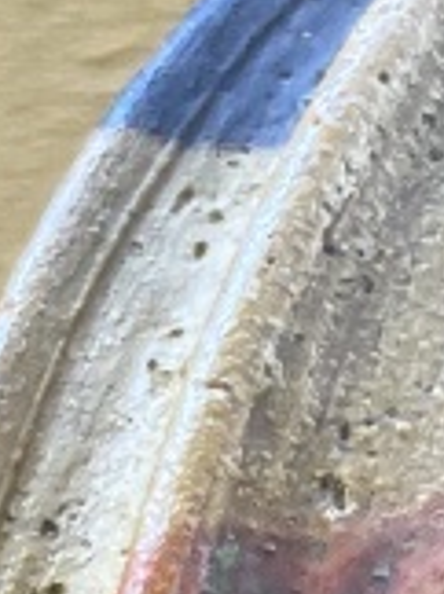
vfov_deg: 9.0
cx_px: 895
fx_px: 3309
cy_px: 1518
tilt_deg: +7.6
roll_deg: +0.6
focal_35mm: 193
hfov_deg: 7.4
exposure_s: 1/121
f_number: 1.6
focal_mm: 4.2
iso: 125
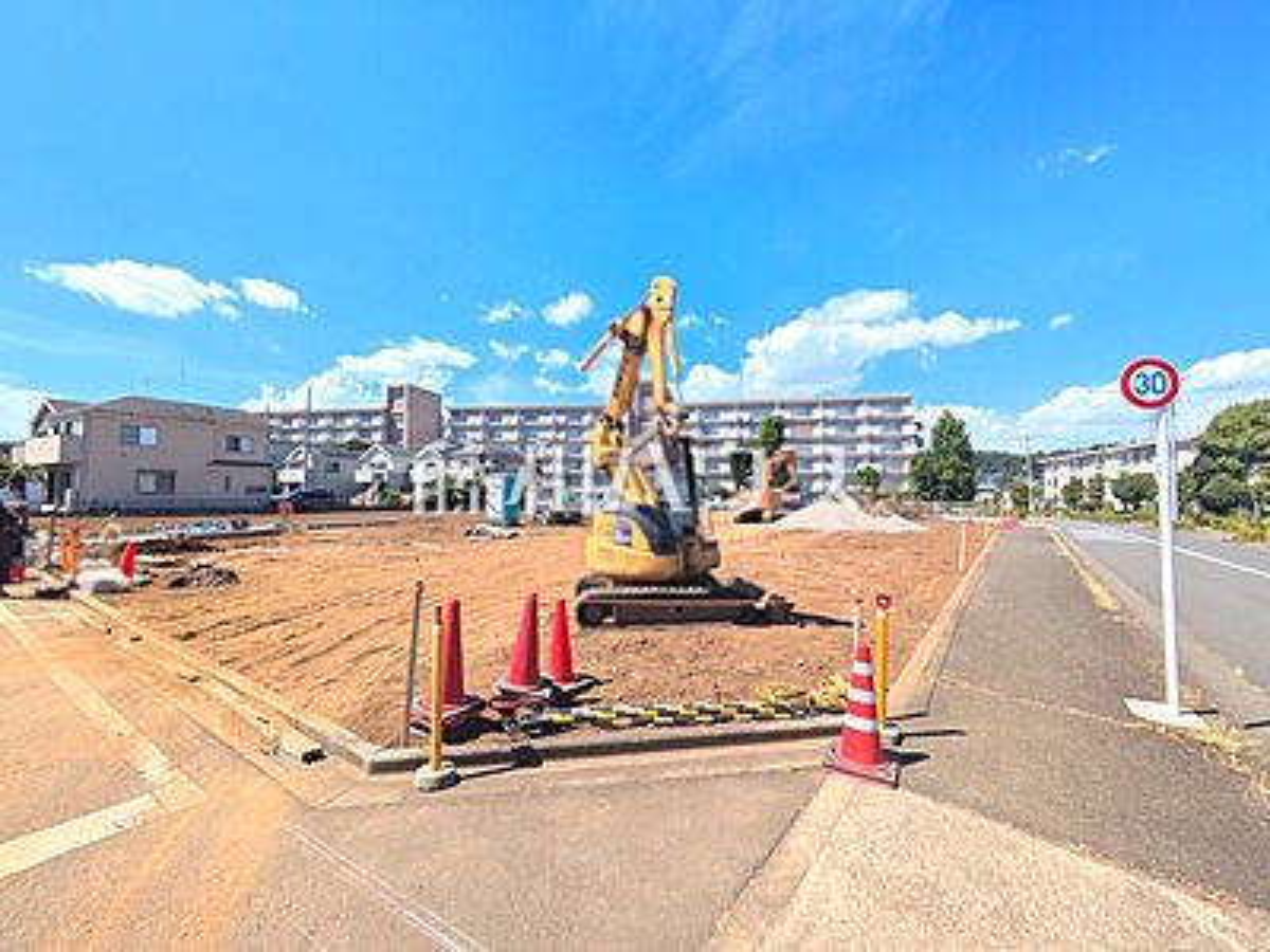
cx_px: 635
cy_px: 476
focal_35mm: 14
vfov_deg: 85.7
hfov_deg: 102.1
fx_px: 514
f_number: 2.2
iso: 45
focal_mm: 1.83
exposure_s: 1/2294
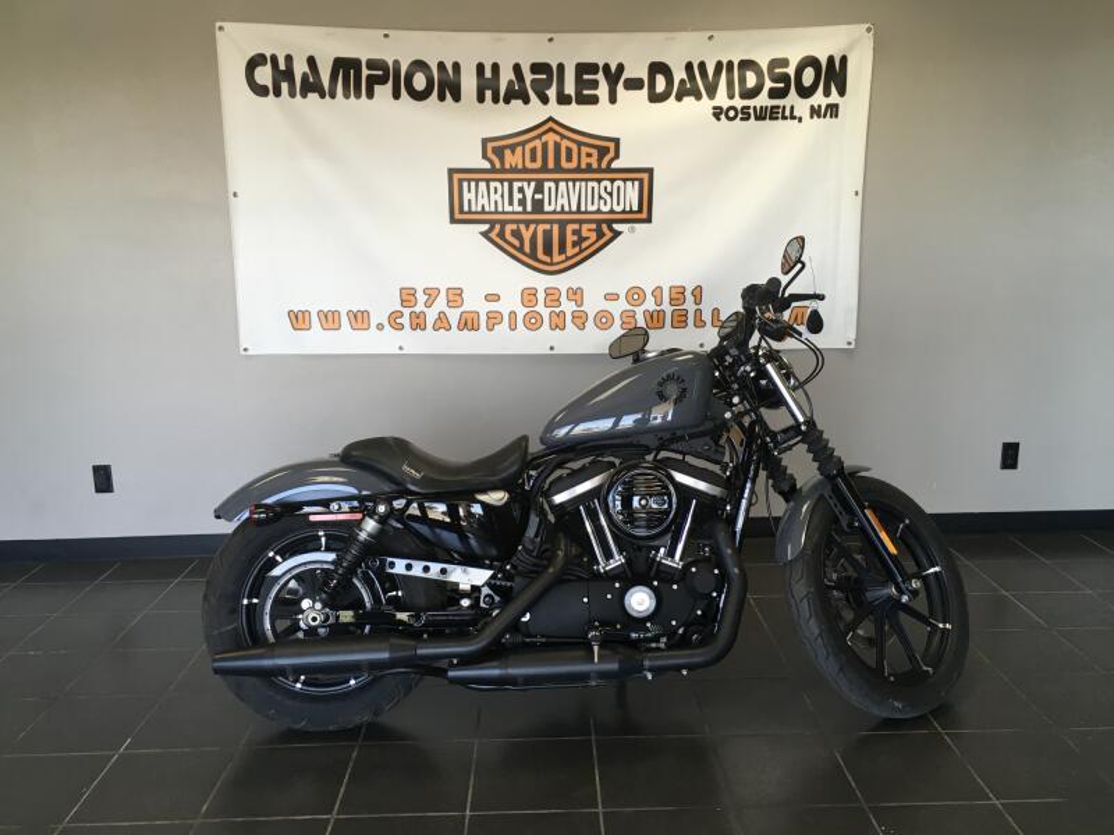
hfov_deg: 61.7
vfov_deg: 48.2
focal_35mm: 29
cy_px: 418
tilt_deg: -11.1
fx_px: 933
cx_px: 557
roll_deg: +1.6
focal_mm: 4.15
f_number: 2.2
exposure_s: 1/40
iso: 25
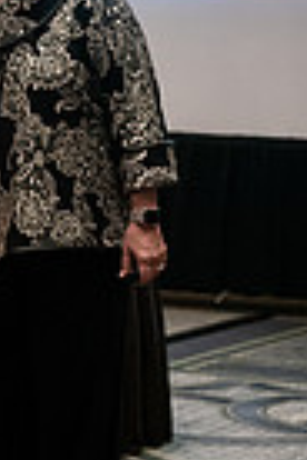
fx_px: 2686
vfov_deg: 9.8
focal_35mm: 210
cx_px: -247
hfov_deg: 6.4
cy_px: 278
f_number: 3.5
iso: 4000
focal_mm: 50
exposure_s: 1/160
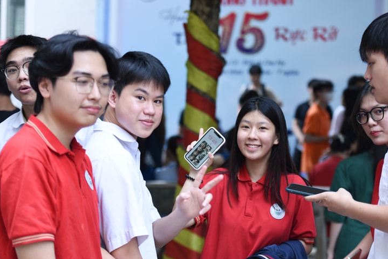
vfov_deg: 15.5
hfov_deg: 23.1
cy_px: 137
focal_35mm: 88
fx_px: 948
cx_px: 217
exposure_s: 1/320
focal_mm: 70
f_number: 2.8
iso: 160
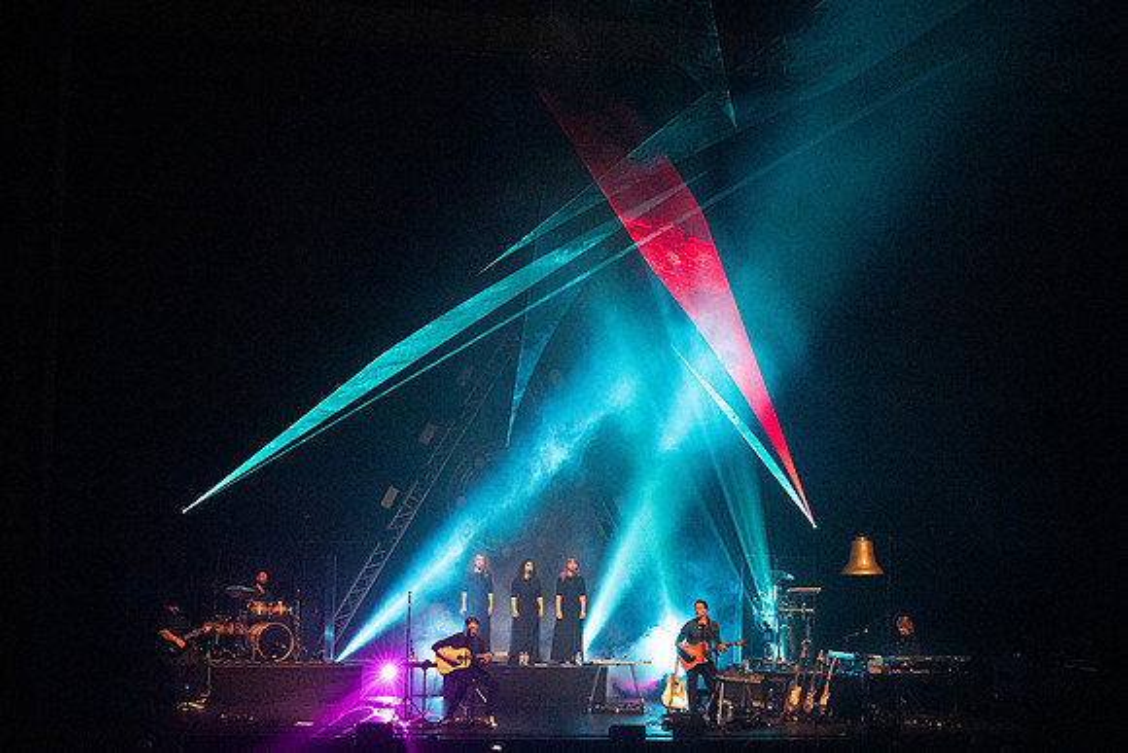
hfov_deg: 28.8
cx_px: 564
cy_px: 376
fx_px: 2194
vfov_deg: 19.5
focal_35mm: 70
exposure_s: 1/250
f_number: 5.6
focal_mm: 70
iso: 6400
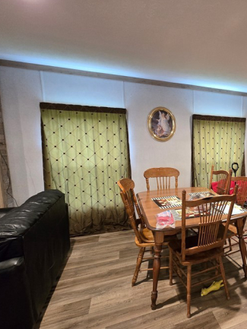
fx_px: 190
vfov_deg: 81.7
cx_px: 223
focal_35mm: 20
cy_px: 171
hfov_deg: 56.7
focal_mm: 2.2
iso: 800
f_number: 2.2
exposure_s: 1/60
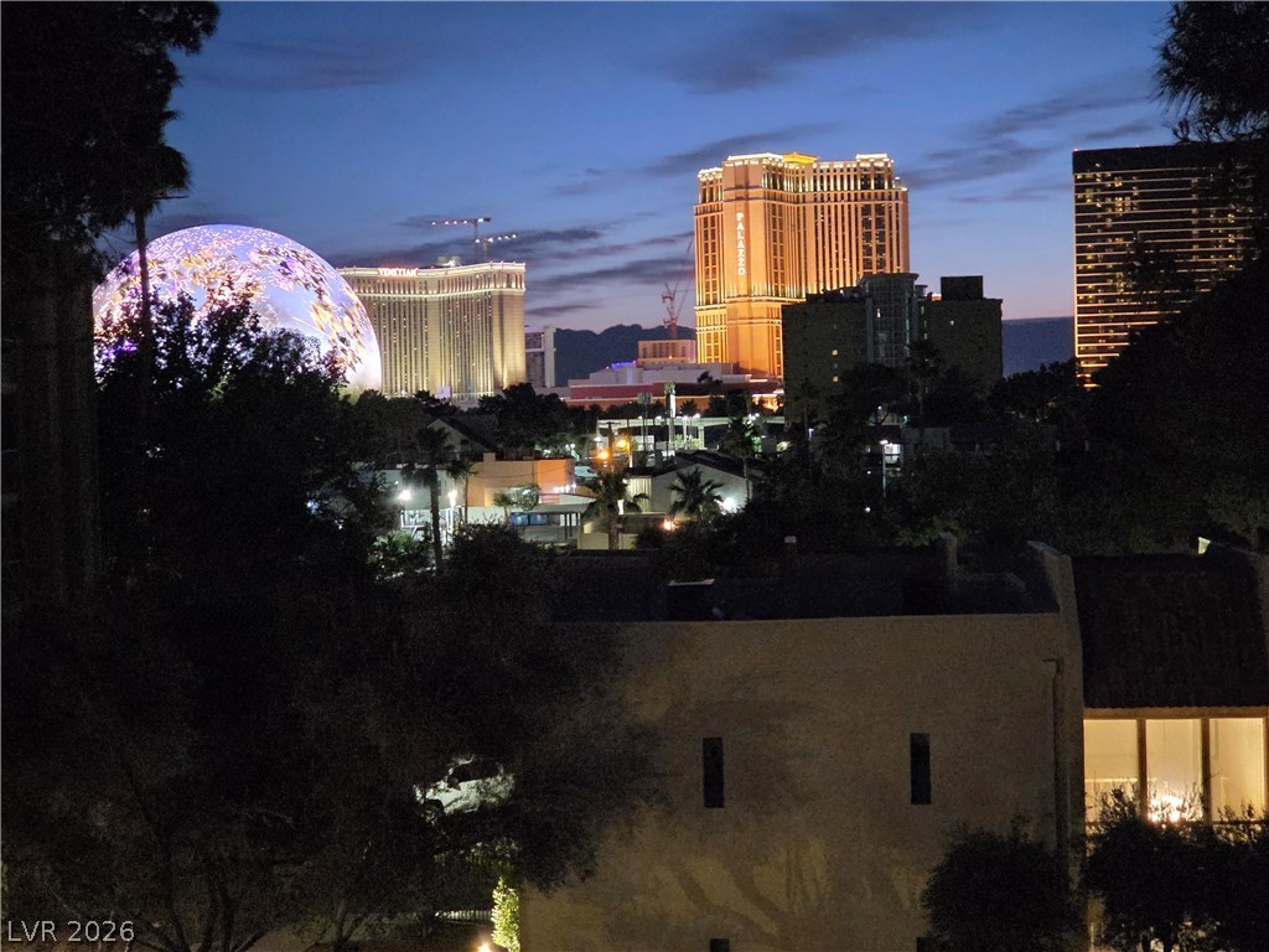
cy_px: 476
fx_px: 2529
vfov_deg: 21.3
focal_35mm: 69
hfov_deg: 28.2
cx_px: 634
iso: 2000
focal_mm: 7
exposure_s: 1/30
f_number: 2.4
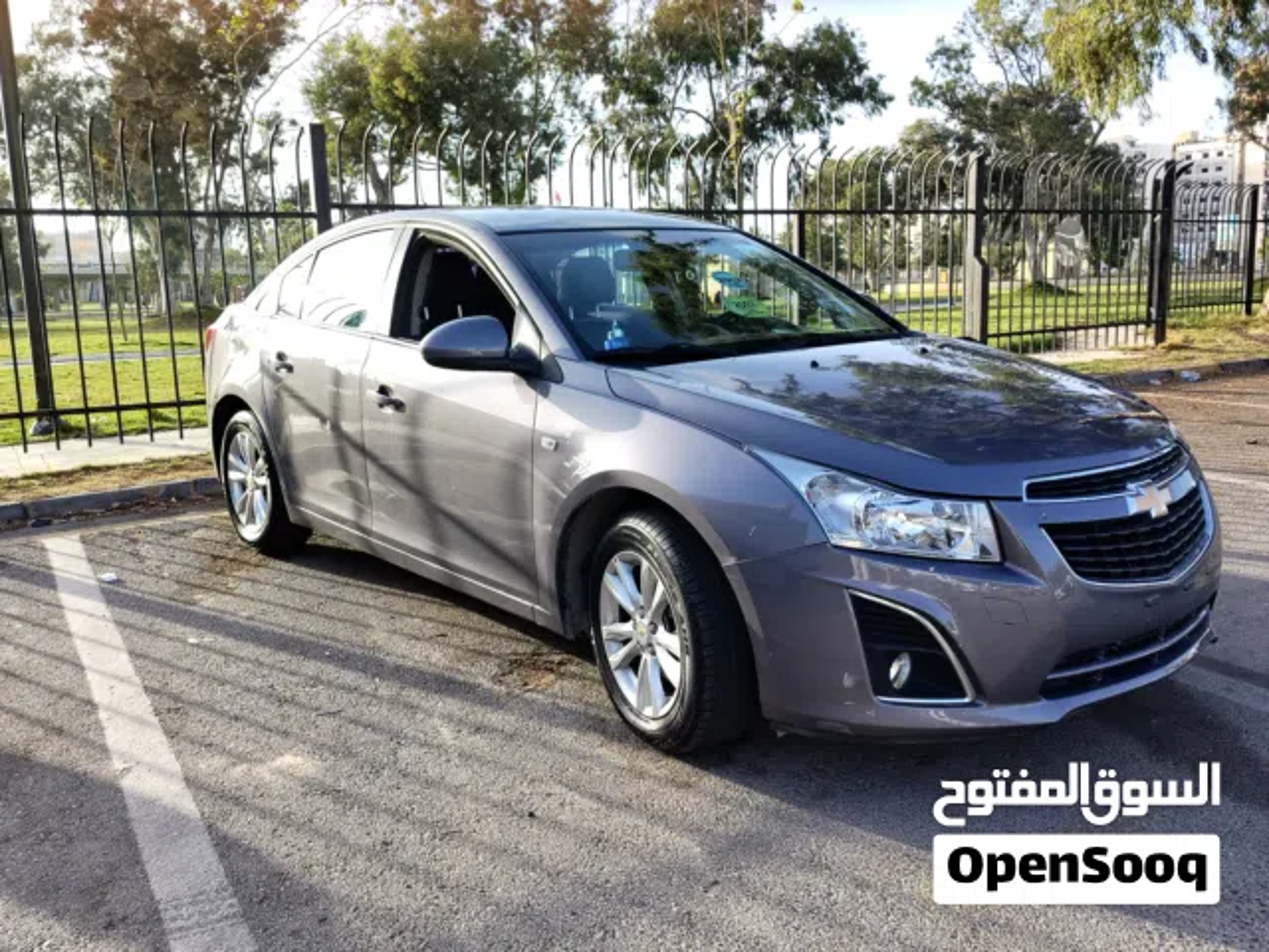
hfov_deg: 60.0
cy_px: 476
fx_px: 1100
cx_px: 634
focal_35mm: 30
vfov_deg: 46.8
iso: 100
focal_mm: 5.25
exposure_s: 1/256
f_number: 1.75
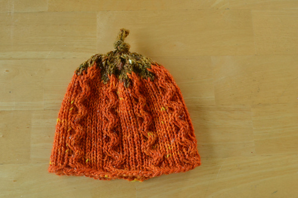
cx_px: 149
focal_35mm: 39
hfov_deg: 49.6
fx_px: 323
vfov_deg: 34.2
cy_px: 99
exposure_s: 1/13
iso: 1600
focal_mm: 26
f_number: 13
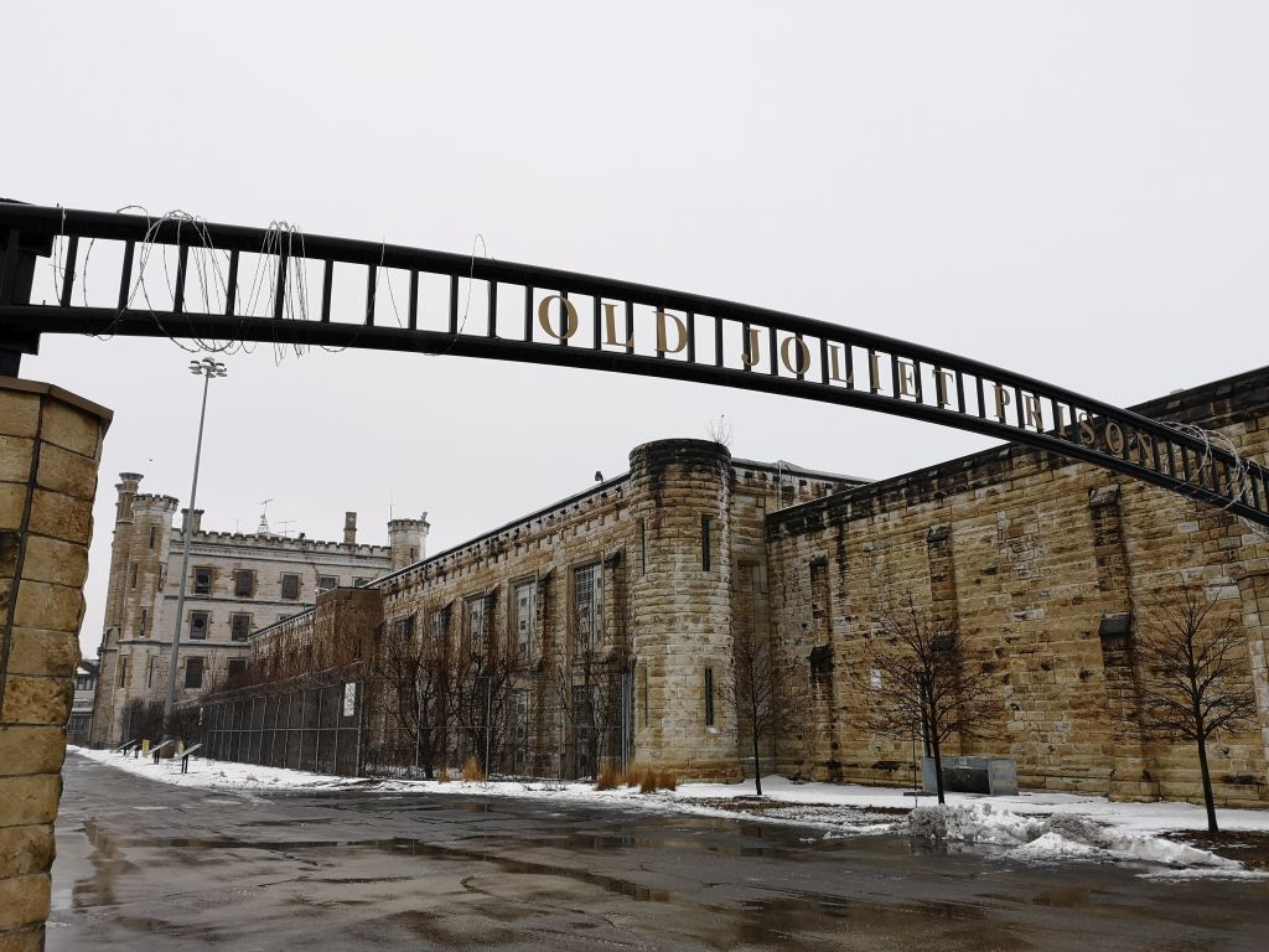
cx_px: 634
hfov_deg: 65.3
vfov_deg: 51.4
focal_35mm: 27
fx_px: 990
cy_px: 476
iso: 50
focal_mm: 3.95
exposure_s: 1/120
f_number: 1.8
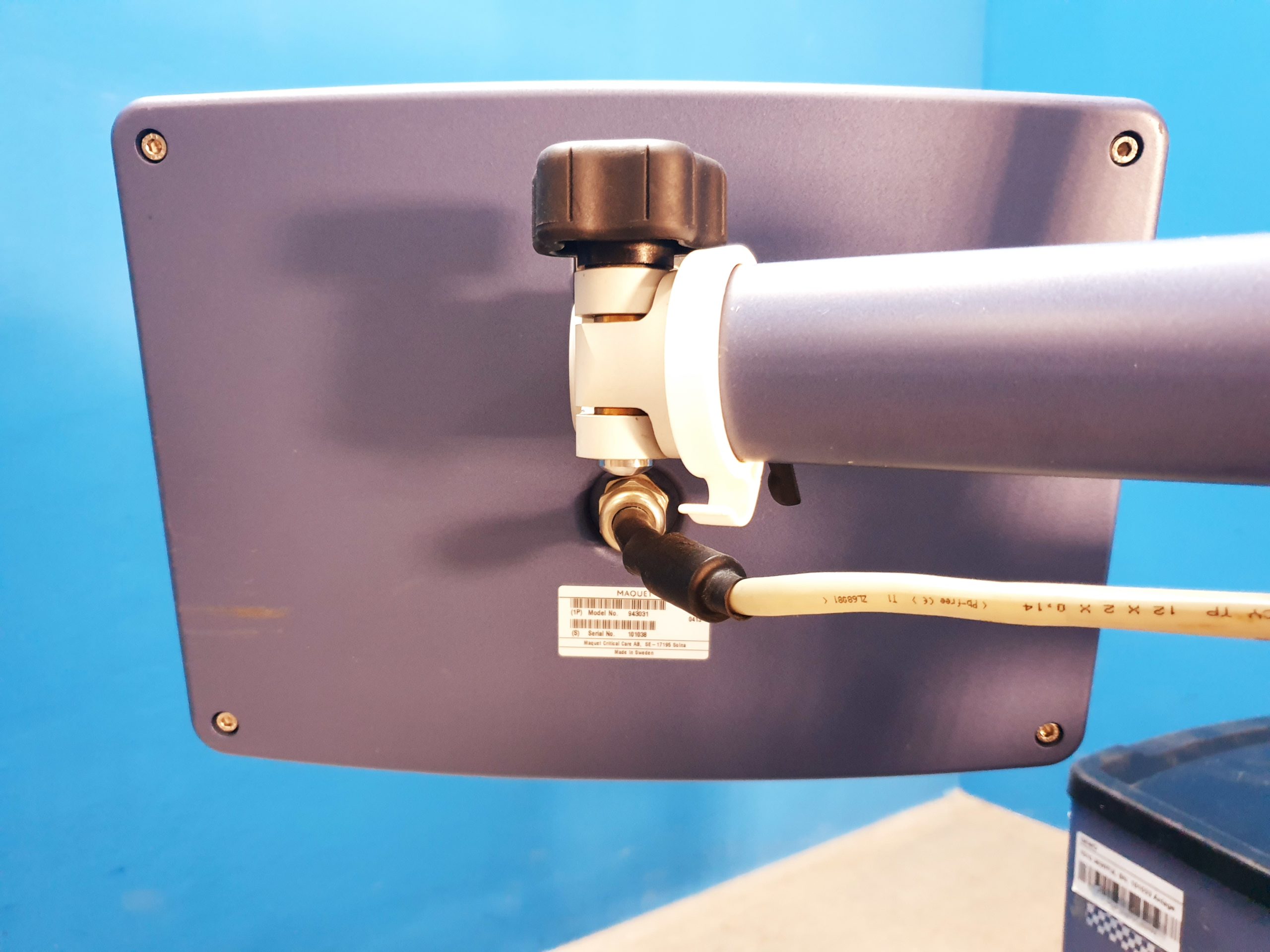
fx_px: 954
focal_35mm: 26
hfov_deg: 67.3
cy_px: 476
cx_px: 635
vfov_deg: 53.1
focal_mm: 4.3
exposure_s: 1/33
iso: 320
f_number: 1.5
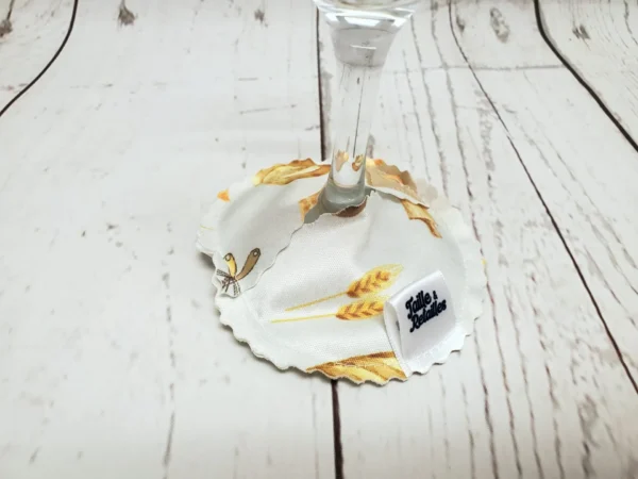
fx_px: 479
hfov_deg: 67.3
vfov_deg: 53.1
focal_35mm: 26
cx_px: 319
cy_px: 240
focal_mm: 4.3
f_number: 2.4
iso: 250
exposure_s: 1/120
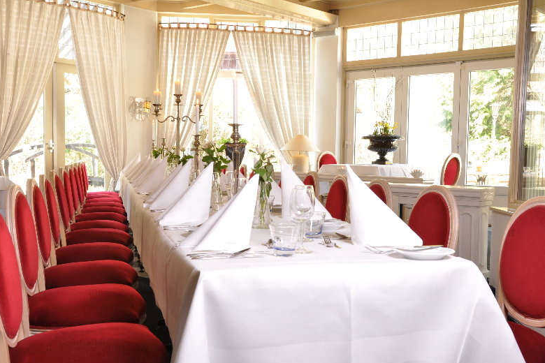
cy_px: 185
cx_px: 270
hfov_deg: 45.4
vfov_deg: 31.2
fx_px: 651
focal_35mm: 43
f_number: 10
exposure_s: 1/5
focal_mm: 28
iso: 200
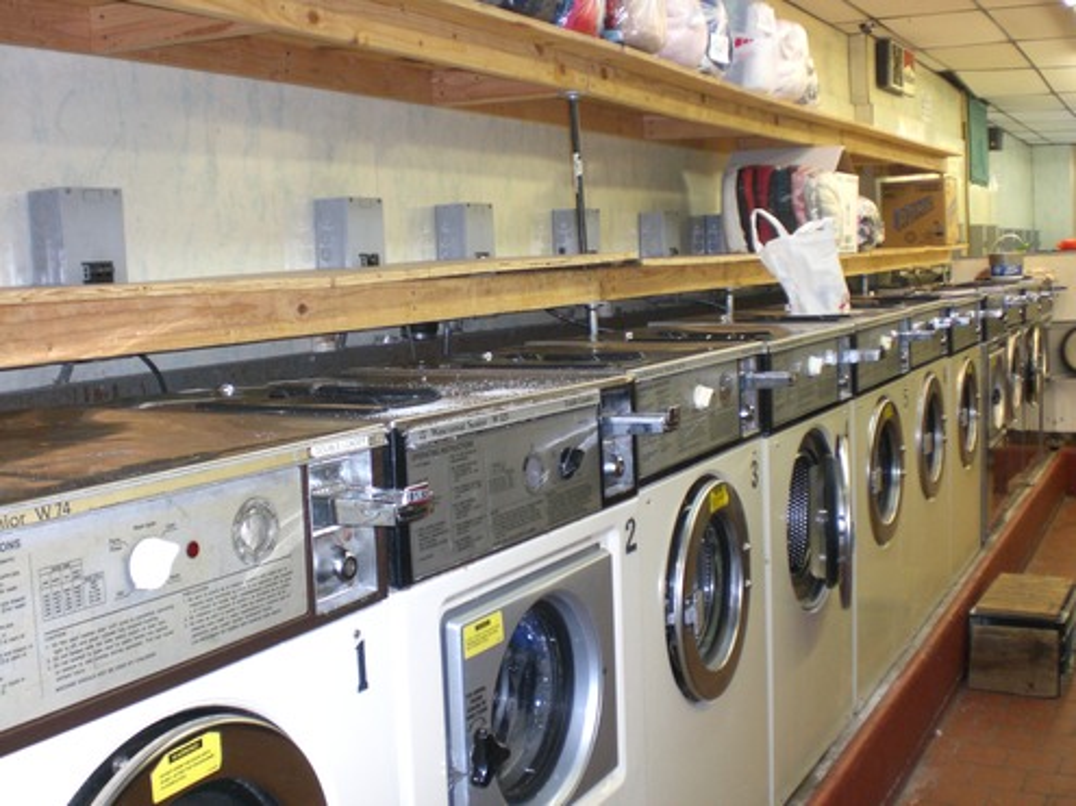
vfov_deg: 37.7
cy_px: 403
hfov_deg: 49.0
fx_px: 1181
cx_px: 538
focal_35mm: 38
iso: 200
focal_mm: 6.3
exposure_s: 1/60
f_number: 3.1
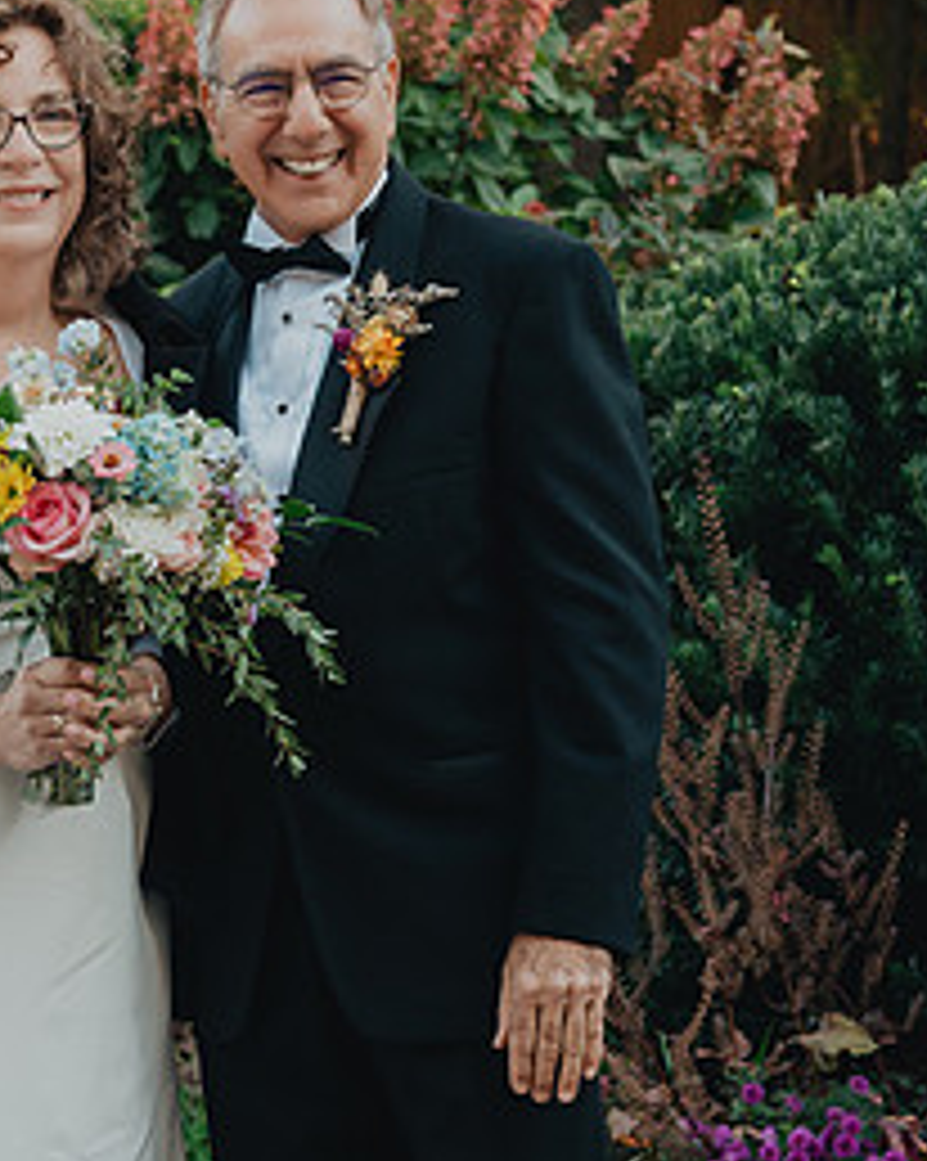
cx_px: 78
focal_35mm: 123
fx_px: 4223
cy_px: 509
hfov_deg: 12.4
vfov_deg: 15.6
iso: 1000
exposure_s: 1/320
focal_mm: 55
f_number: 4.5
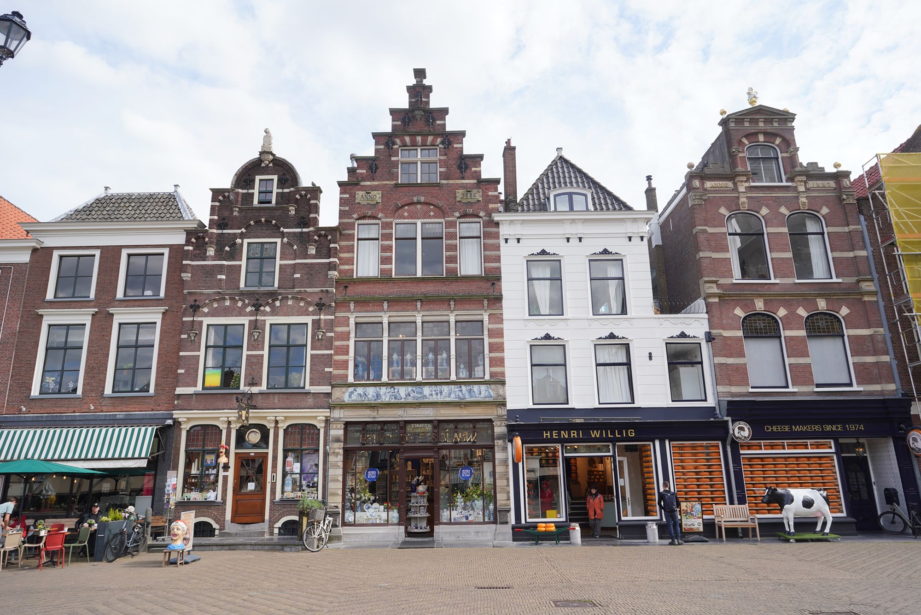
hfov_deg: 73.7
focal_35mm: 24
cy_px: 308
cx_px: 460
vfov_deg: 53.1
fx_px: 614
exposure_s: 1/100
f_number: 10
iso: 100
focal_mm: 24
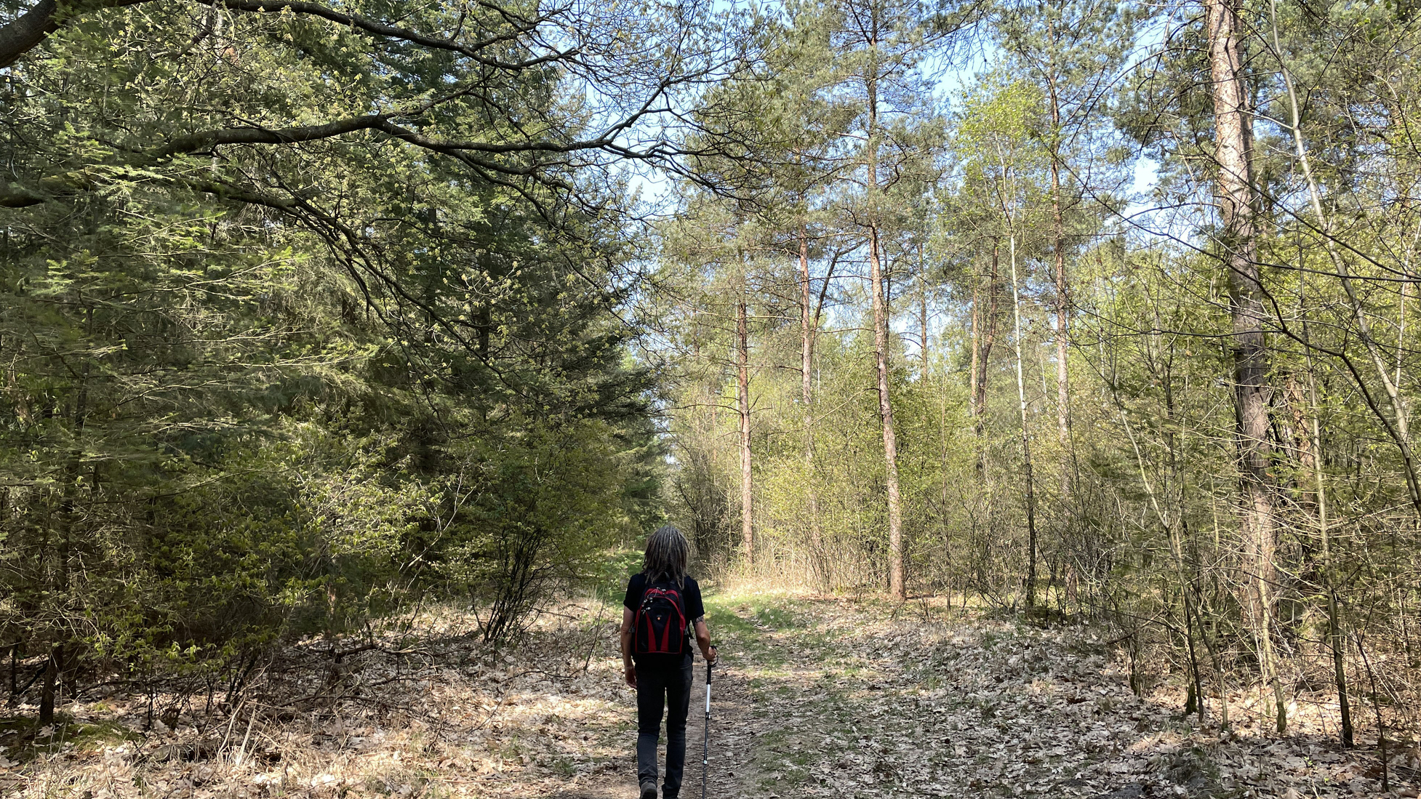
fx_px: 1093
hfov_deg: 66.1
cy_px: 417
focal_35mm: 29
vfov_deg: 40.2
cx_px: 705
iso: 32
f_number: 1.6
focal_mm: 4.2
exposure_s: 1/711
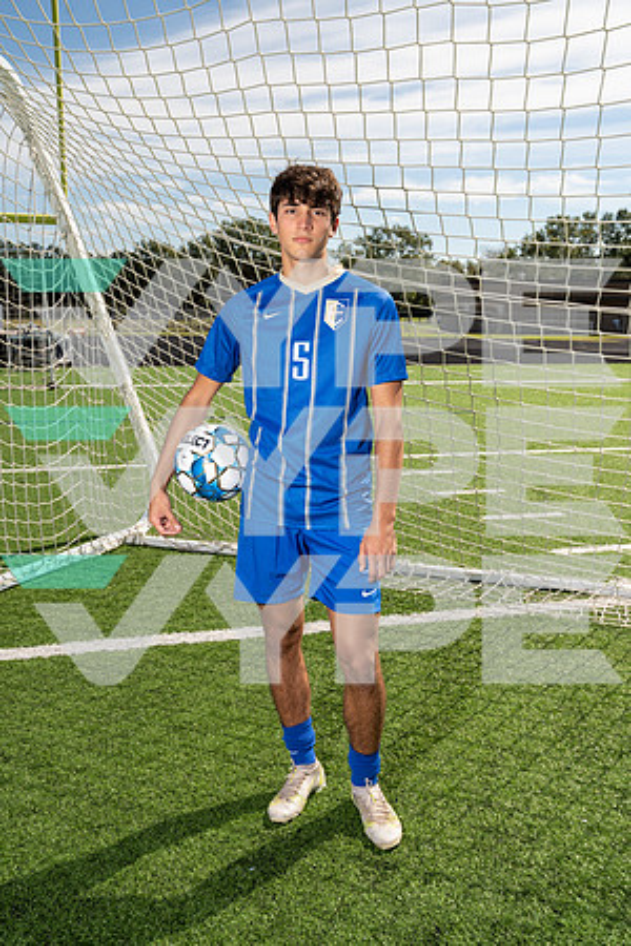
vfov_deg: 54.4
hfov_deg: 37.9
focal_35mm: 35
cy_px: 473
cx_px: 316
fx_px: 920
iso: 100
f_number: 8
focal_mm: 35
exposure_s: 1/250
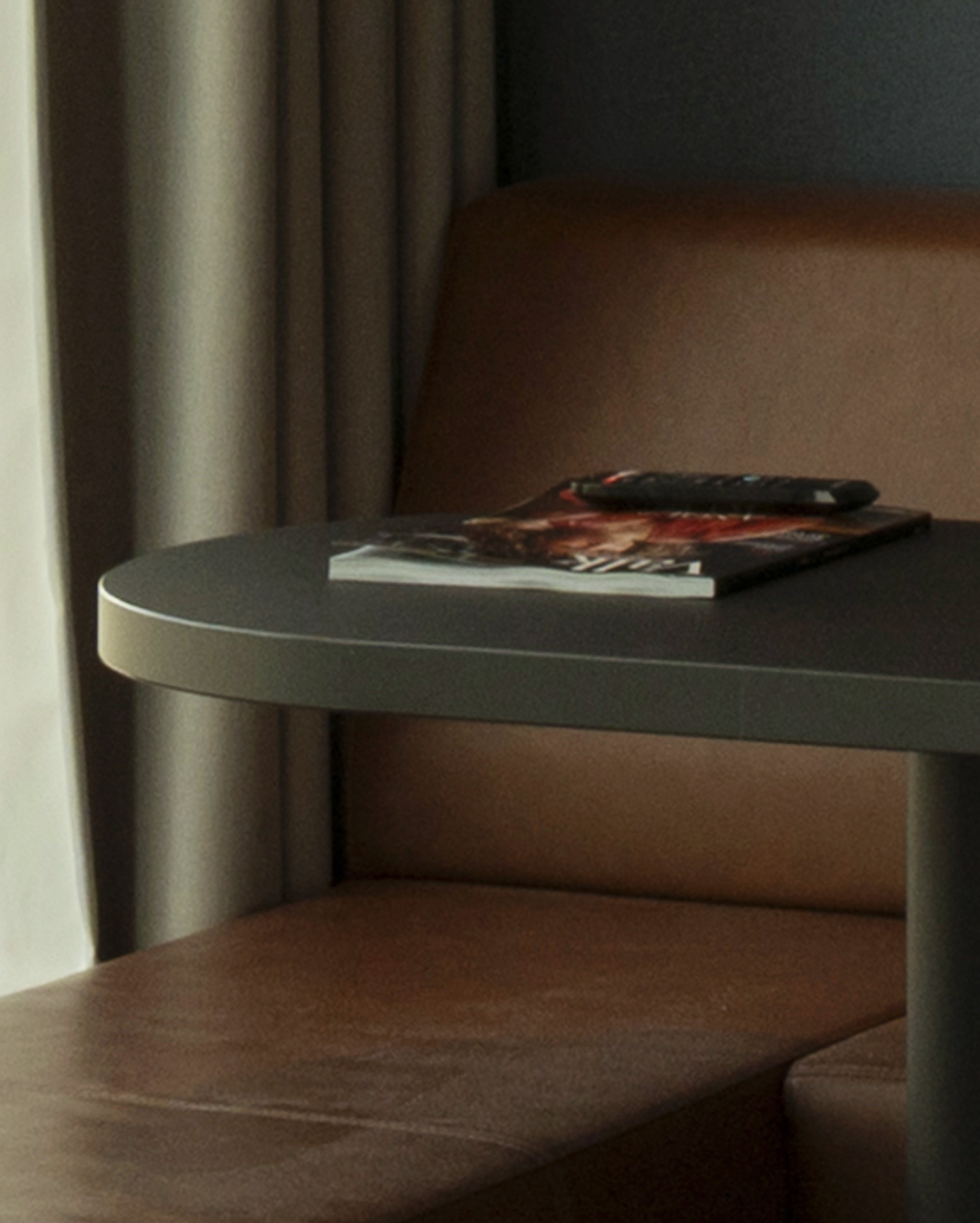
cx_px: 1779
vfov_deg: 8.4
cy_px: -411
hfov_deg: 6.6
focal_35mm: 228
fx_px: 8256
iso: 500
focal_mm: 29.5
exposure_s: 1/30
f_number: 16
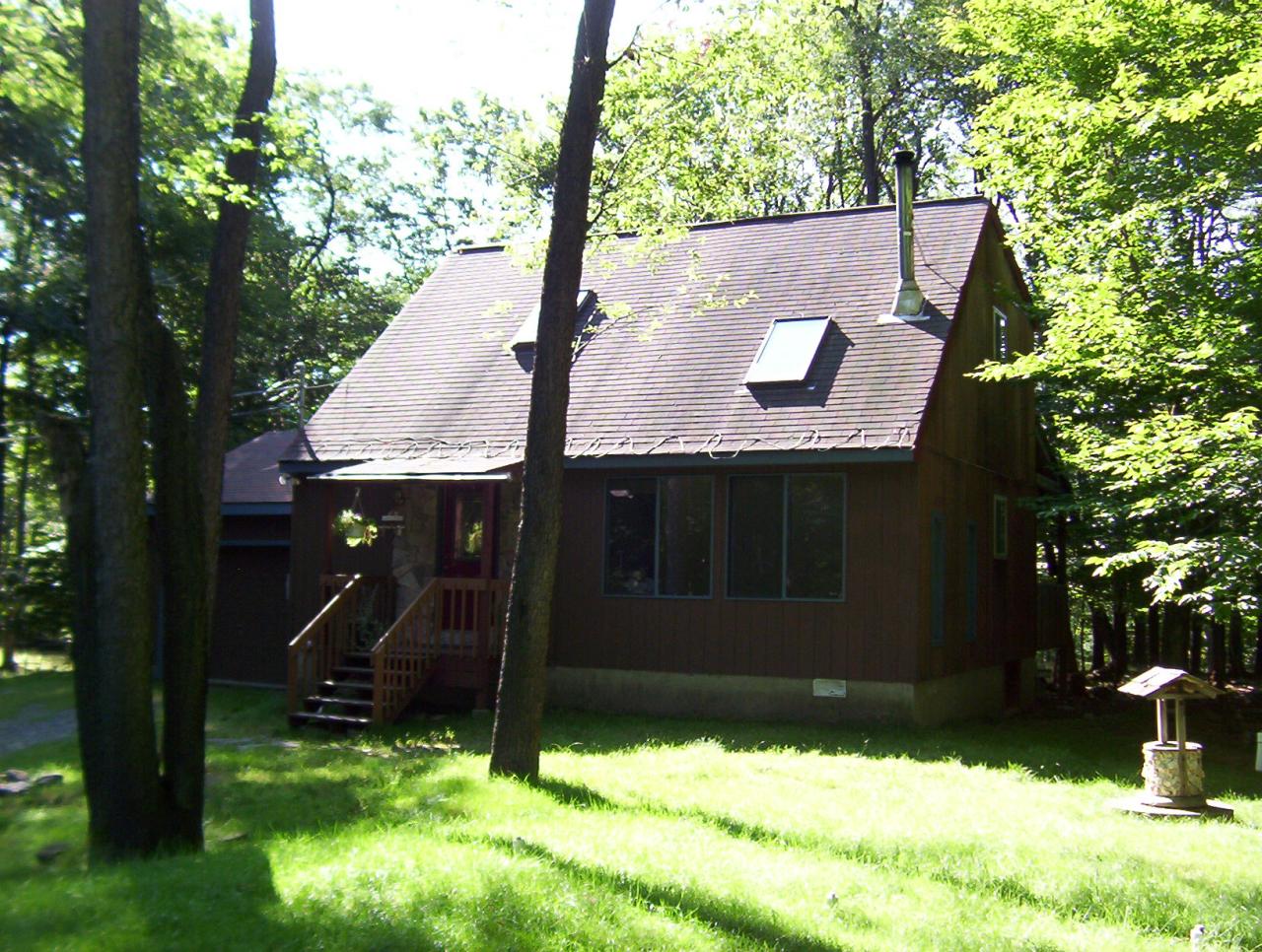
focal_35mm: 36
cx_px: 631
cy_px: 476
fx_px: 1315
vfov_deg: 39.8
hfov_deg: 51.3
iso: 100
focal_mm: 5.54
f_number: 2.76
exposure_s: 1/233
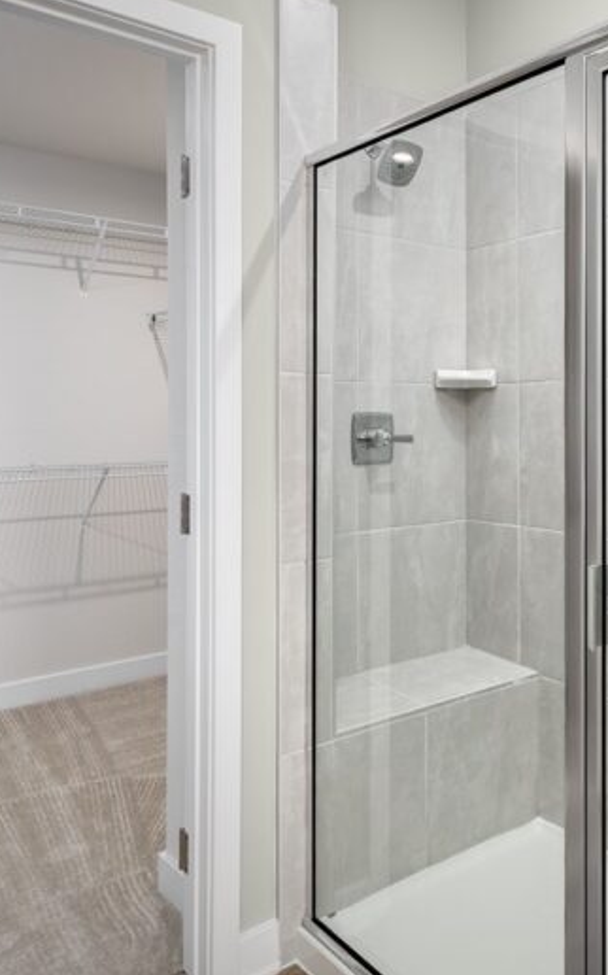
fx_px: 796
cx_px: 440
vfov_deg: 62.9
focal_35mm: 30
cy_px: 484
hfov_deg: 40.8
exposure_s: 1/200
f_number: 7.1
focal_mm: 19
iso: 320
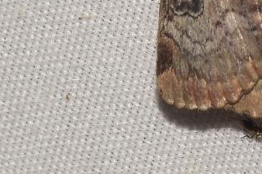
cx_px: 193
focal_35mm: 597
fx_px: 4343
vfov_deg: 2.3
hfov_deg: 3.5
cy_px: -57
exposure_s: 1/160
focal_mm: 140
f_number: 13
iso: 100
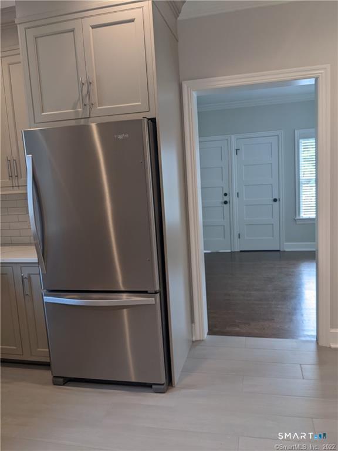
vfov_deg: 65.3
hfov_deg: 51.4
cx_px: 169
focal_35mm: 27
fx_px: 352
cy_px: 226
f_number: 1.73
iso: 71
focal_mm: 4.38
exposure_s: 1/120
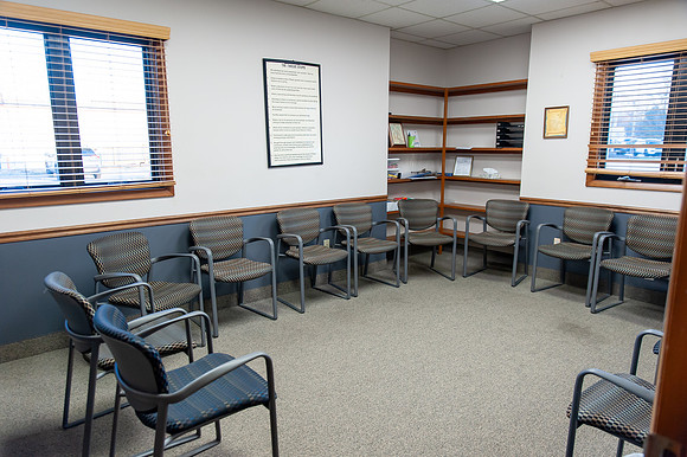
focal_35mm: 24
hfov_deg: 73.8
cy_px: 228
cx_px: 344
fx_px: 458
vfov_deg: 53.1
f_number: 3.2
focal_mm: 24
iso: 800
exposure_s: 1/125
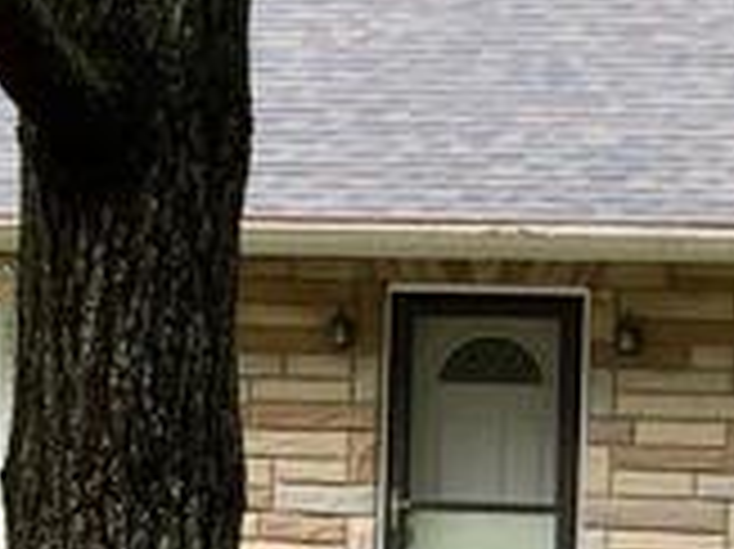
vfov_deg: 8.1
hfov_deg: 10.9
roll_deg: -0.8
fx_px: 3856
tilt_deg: -1.4
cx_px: 374
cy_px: 626
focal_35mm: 182
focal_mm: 3
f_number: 1.8
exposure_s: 1/182
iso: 16
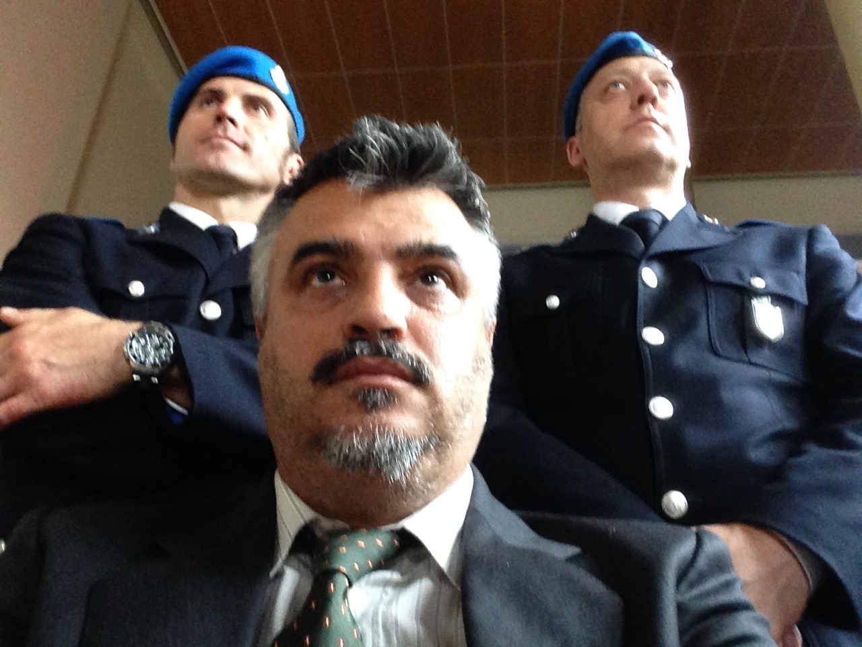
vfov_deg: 42.9
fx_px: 822
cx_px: 431
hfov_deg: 55.4
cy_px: 324
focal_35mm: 33
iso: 400
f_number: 2.4
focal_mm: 2.15
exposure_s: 1/17
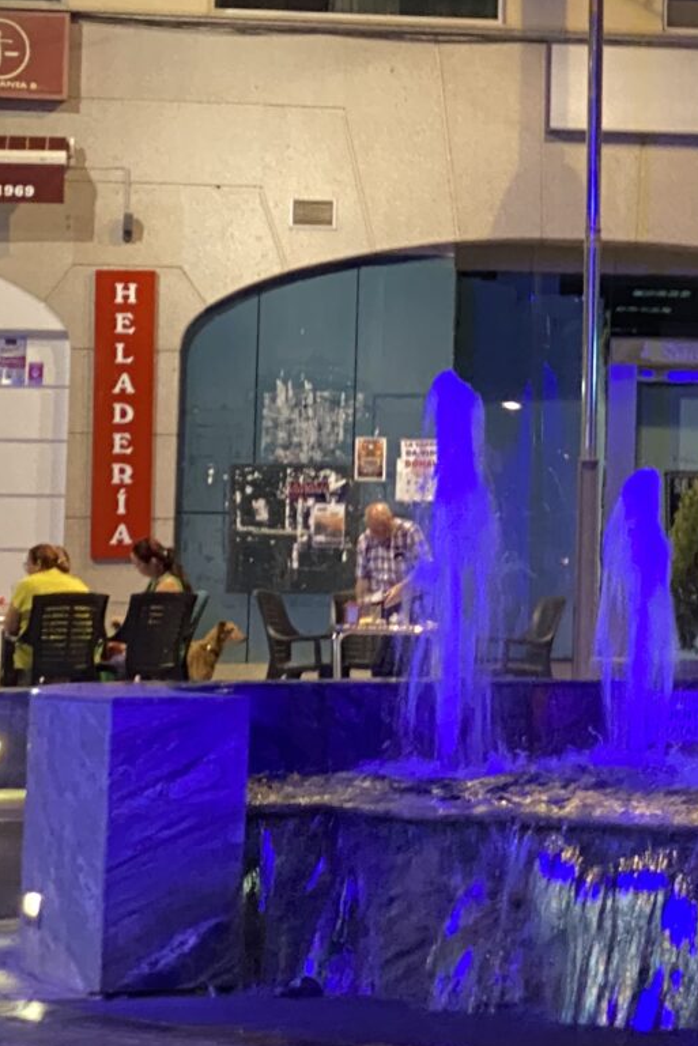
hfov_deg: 9.3
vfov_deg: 14.2
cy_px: 226
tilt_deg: +5.0
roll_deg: -0.8
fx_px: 4186
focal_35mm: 144
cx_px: 974
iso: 500
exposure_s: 1/25
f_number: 2
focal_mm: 6
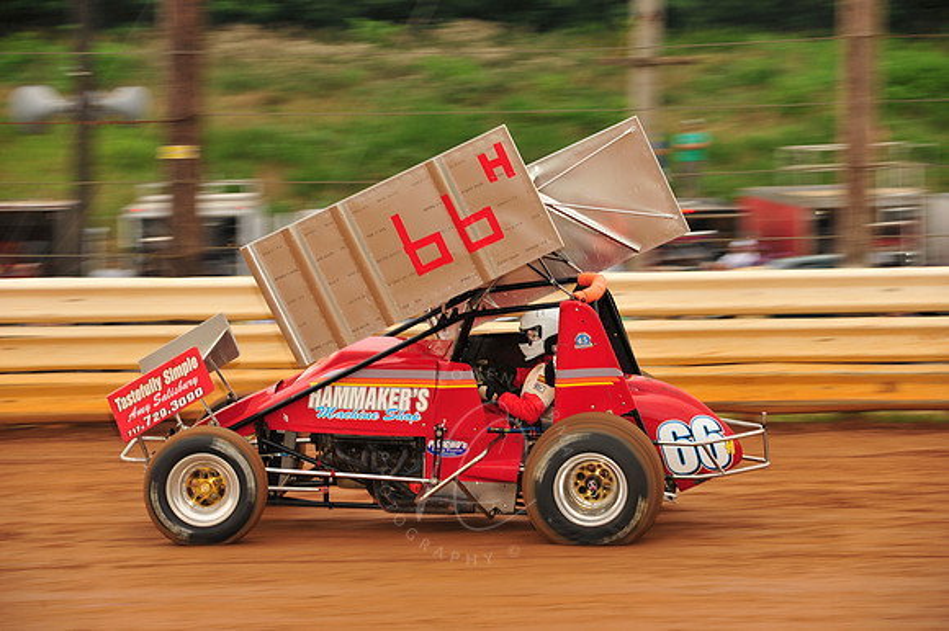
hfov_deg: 13.3
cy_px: 316
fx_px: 4083
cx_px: 474
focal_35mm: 155
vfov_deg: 8.8
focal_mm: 155
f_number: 8
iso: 500
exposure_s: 1/320
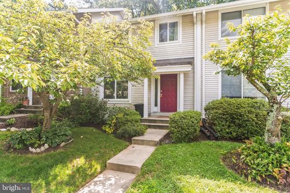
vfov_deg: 57.2
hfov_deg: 78.6
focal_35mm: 22
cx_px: 145
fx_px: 177
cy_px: 96
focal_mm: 22
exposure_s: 1/60
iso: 100
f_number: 4.5
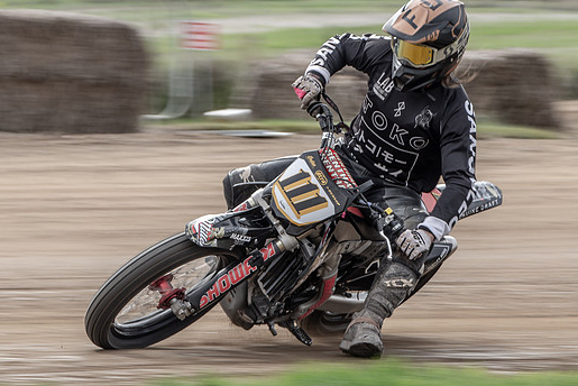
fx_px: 5542
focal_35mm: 345
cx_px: 223
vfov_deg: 4.0
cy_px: 173
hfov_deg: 6.0
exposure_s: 1/125
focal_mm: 135
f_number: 10
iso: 125
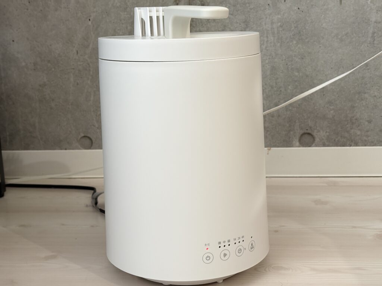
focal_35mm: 52
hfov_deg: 36.8
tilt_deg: -12.4
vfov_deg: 28.0
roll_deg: +2.9
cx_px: 191
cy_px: 143
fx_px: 574
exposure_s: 1/30
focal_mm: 5.96
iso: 250
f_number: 1.6
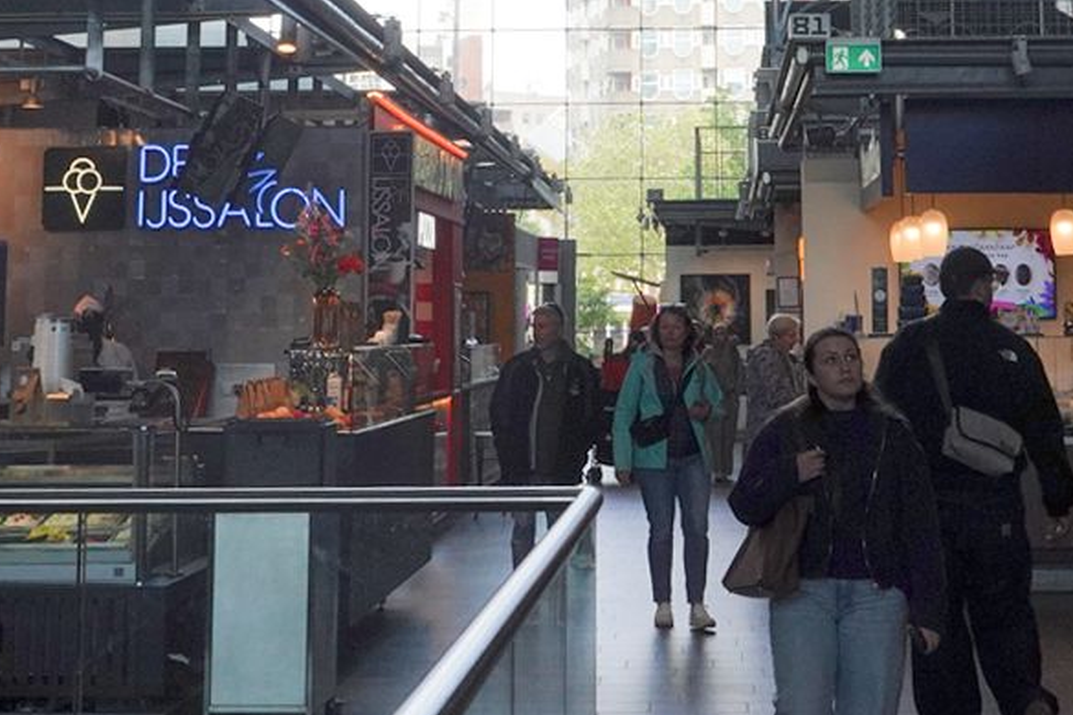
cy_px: -145
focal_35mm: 82
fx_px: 2444
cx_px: 660
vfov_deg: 16.0
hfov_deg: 24.7
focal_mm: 24
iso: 800
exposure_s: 1/100
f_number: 22
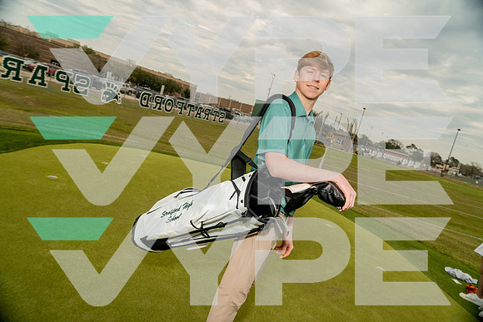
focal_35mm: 24
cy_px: 161
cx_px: 242
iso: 250
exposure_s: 1/250
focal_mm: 24
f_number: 4.5
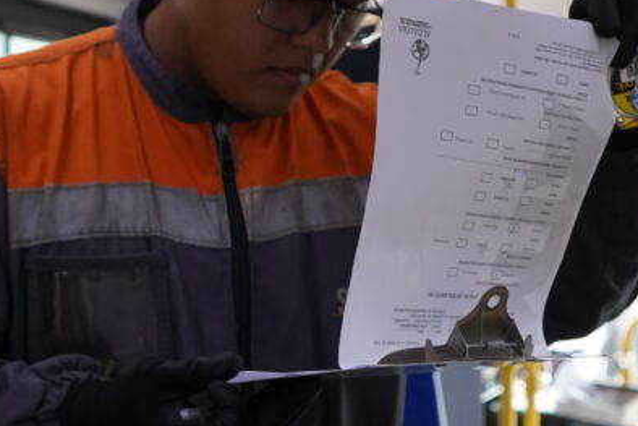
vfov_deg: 15.0
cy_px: 207
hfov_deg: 22.4
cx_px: 353
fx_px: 1613
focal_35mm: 91
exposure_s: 1/160
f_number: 4
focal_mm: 35
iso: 2000
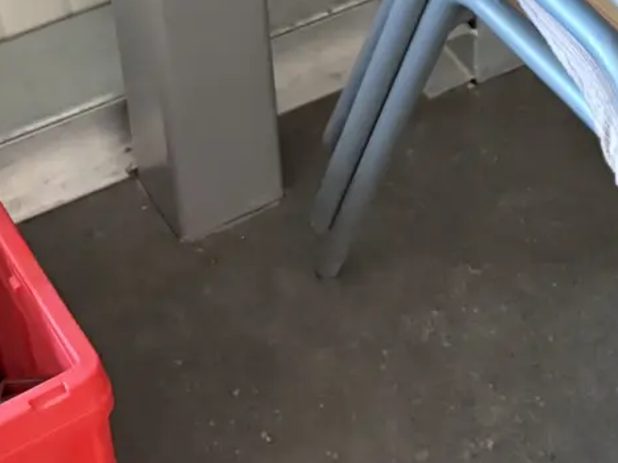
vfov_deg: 13.3
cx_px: 896
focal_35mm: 107
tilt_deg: -37.7
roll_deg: -4.5
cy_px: -136
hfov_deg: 16.9
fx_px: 1910
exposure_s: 1/58
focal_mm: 5.96
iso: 500
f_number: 1.6
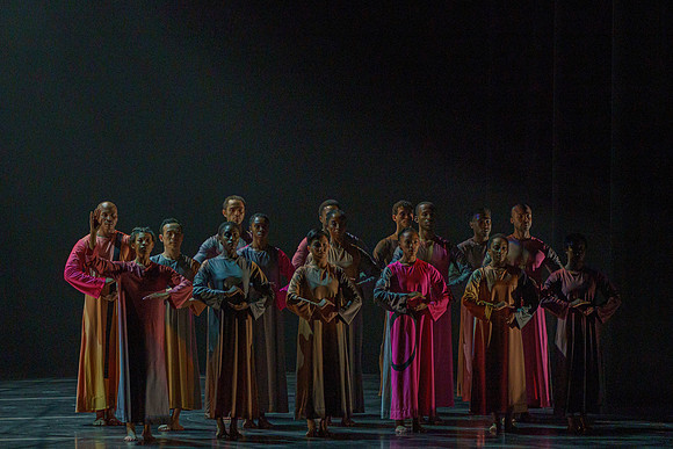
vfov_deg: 5.8
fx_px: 4433
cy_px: 195
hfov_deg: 8.7
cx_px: 338
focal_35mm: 237
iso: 6400
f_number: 5.6
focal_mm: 200
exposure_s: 1/250
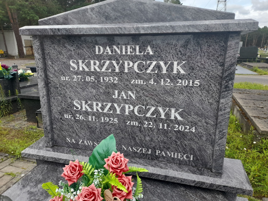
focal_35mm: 25
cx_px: 134
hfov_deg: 69.4
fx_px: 194
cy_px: 100
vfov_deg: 54.9
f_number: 2
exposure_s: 1/223
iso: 20
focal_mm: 4.6
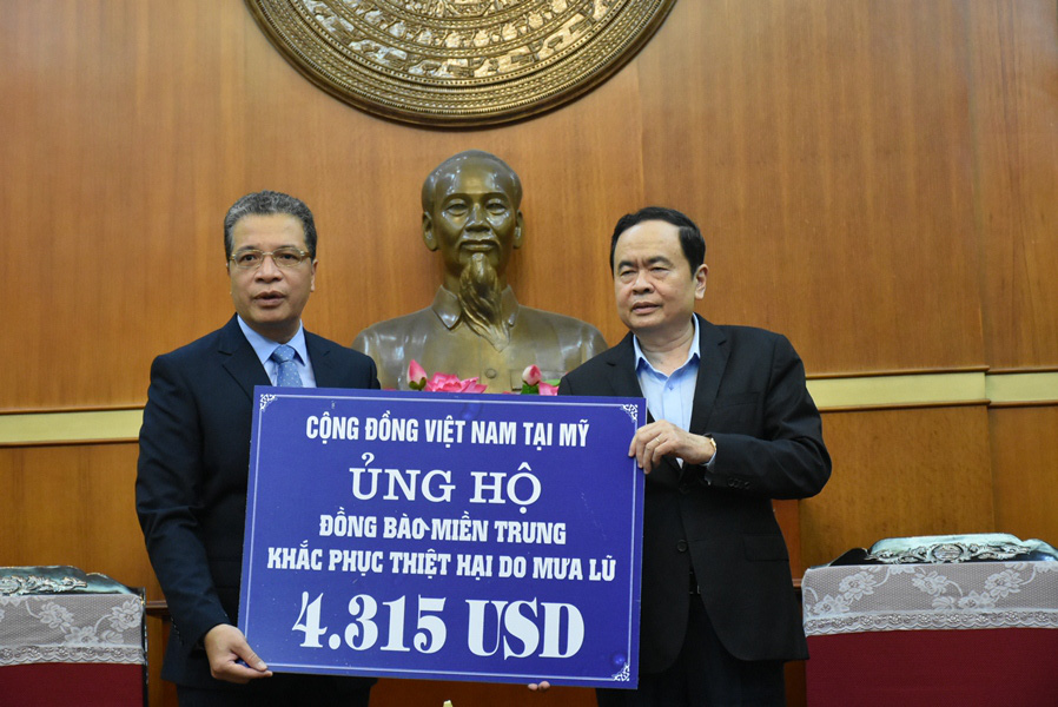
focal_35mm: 90
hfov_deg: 22.6
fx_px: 2647
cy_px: 354
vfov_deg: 15.2
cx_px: 529
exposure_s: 1/60
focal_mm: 60
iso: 3600
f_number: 5
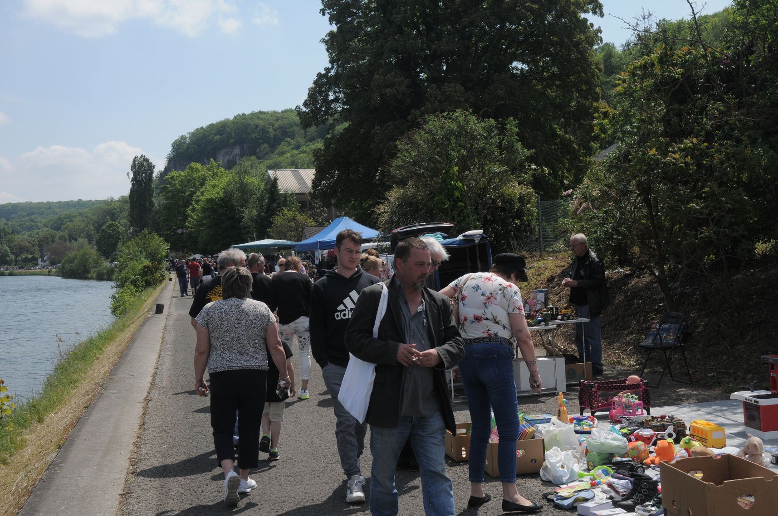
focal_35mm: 46
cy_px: 258
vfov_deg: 28.9
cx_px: 389
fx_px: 1004
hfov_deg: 42.4
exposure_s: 1/1000
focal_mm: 31
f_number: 9
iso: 500
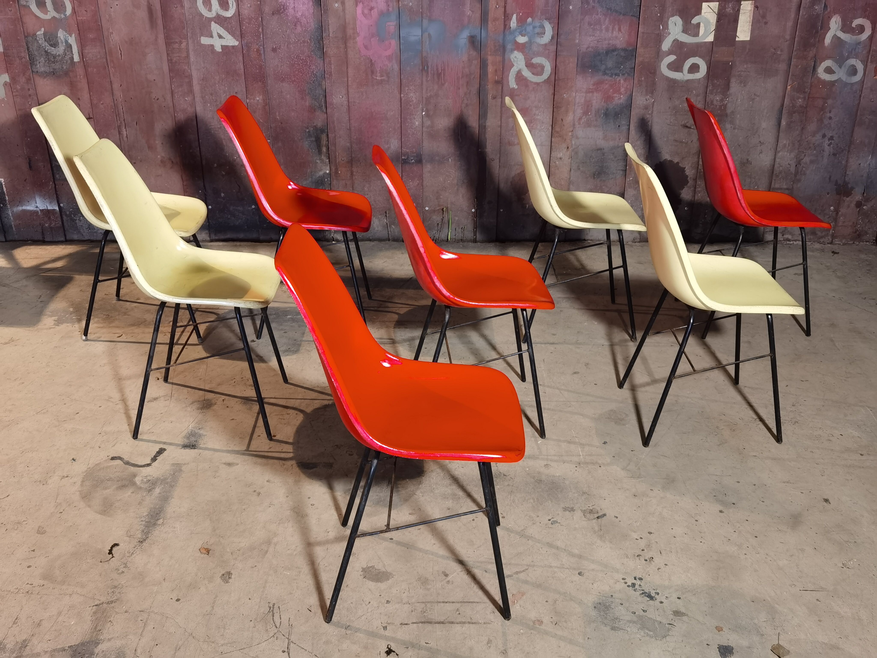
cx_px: 438
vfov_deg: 40.7
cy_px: 329
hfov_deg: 52.6
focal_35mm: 35
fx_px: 887
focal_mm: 6.71
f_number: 1.9
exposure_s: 1/33.3
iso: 250
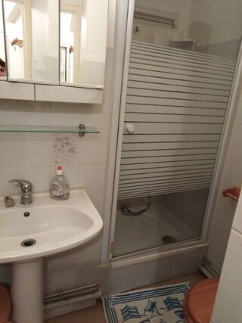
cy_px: 162
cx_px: 121
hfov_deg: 53.0
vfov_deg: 67.3
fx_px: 242
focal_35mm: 26
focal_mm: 3.46
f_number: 2.2
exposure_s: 1/20
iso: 712
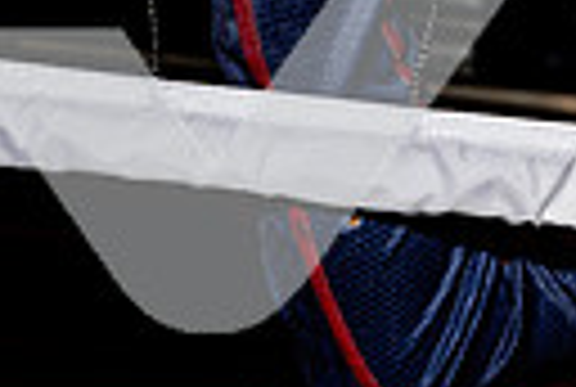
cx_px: 968
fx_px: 2534
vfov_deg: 8.7
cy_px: 92
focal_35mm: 158
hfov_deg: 12.1
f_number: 6.3
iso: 100
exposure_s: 1/125
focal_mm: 35
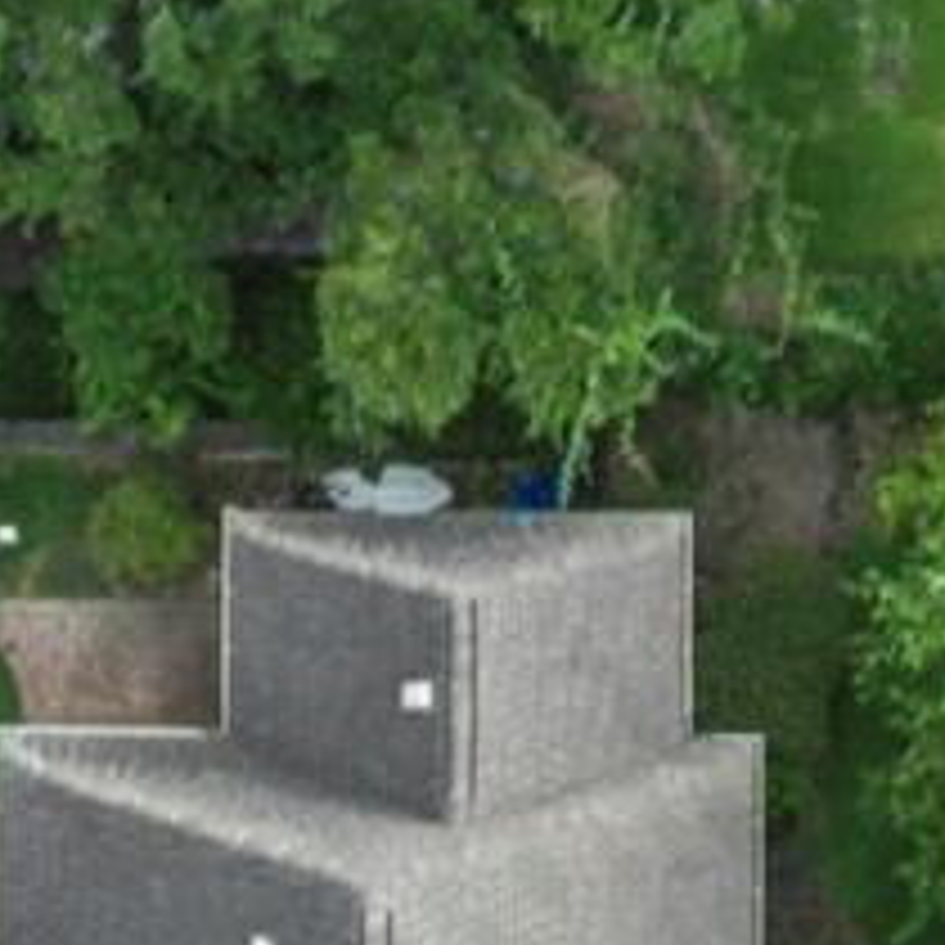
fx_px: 3583
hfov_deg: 15.0
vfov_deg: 14.7
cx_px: 351
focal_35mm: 116
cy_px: 1053
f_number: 11
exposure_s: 1/5
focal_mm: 10.26
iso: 1600
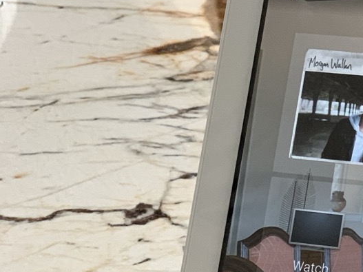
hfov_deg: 11.9
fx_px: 1656
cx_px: 550
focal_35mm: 158
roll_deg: +1.6
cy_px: 194
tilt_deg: -25.5
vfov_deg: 9.4
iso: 125
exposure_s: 1/75
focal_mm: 6
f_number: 2.4
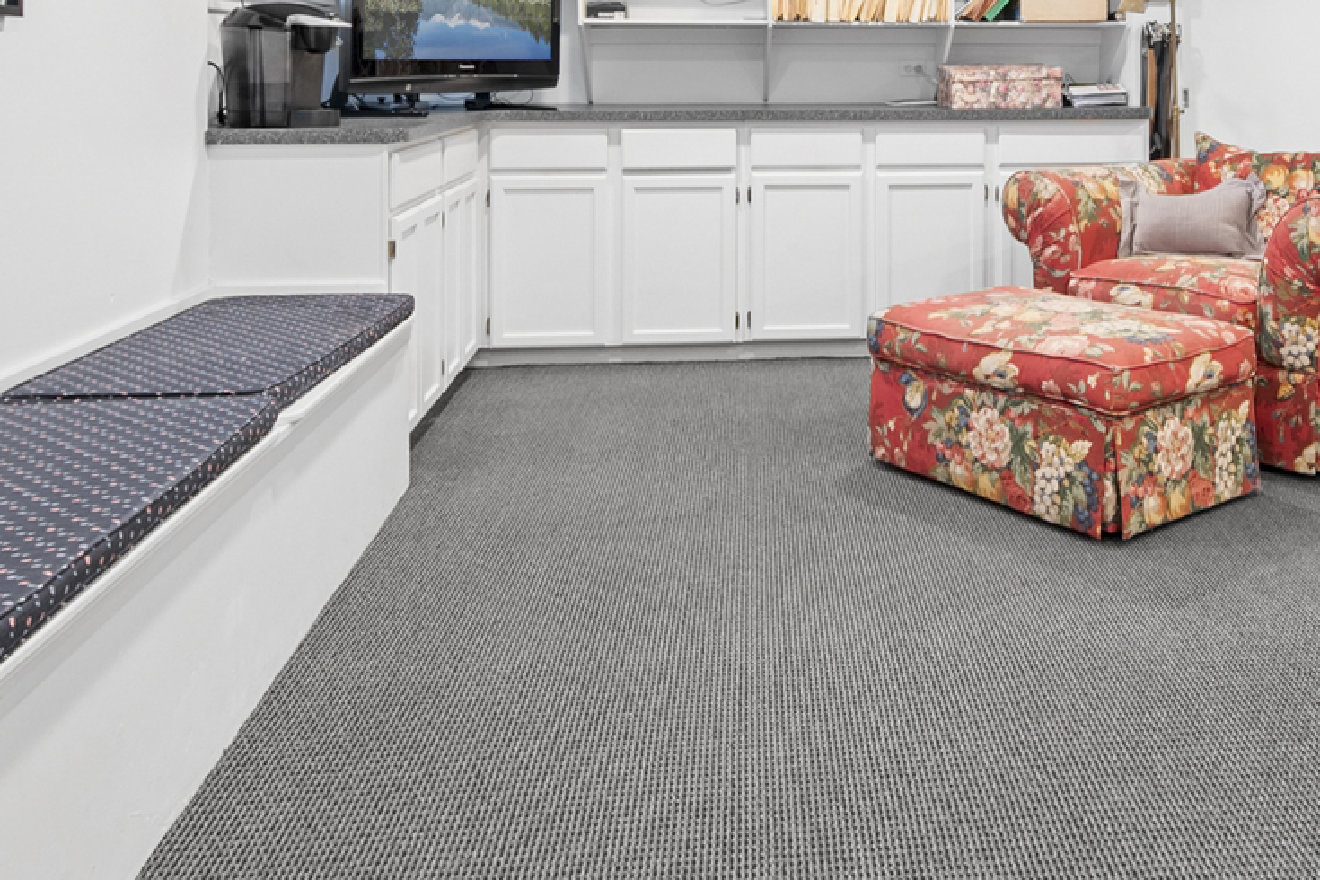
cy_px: 14
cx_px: 880
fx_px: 1210
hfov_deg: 56.0
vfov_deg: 36.3
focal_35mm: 33
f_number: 7.1
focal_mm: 10
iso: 250
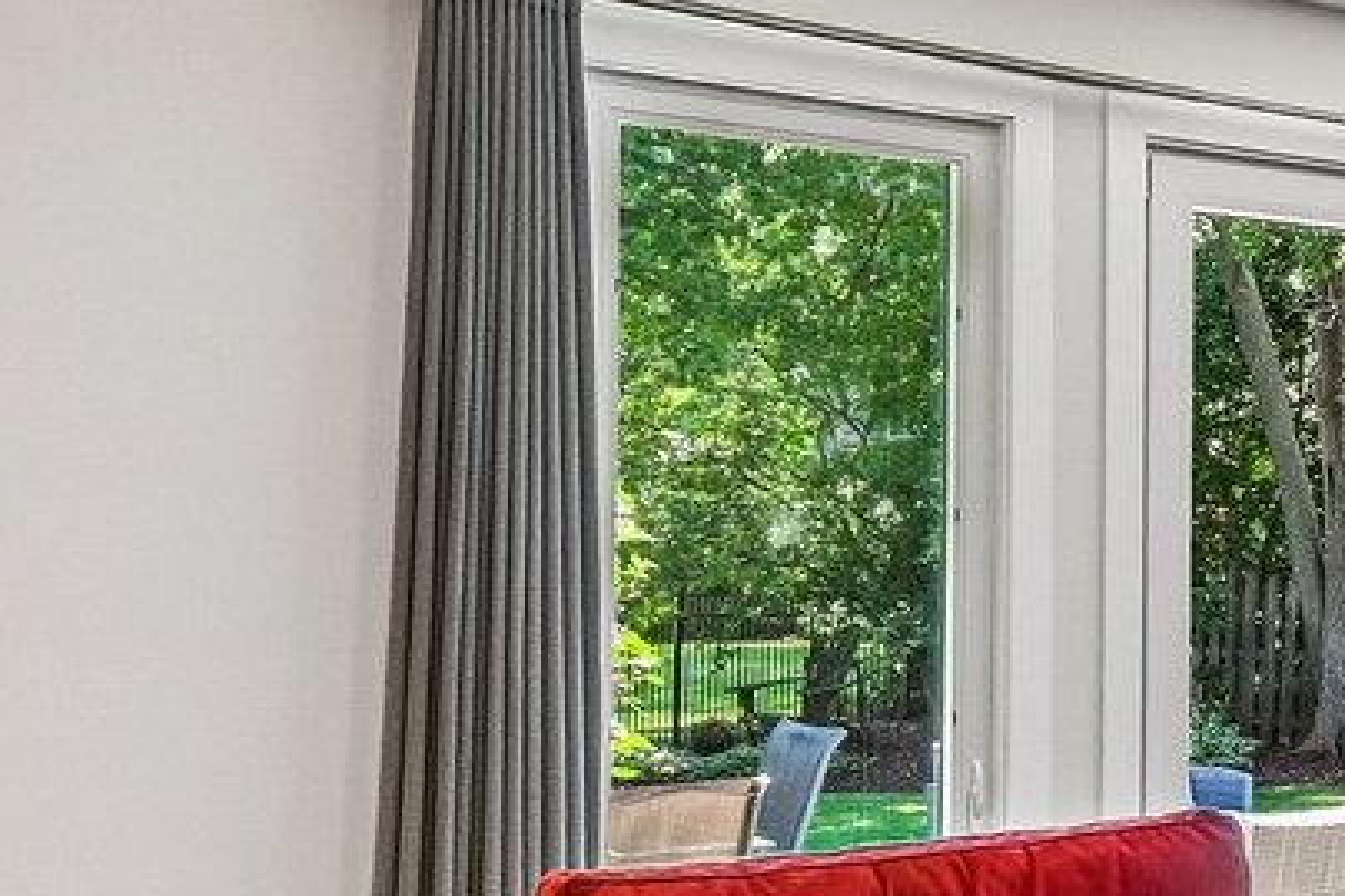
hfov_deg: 26.7
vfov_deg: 22.5
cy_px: 617
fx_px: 2241
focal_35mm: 60
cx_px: 1866
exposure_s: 1/10
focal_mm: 10
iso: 400
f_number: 9
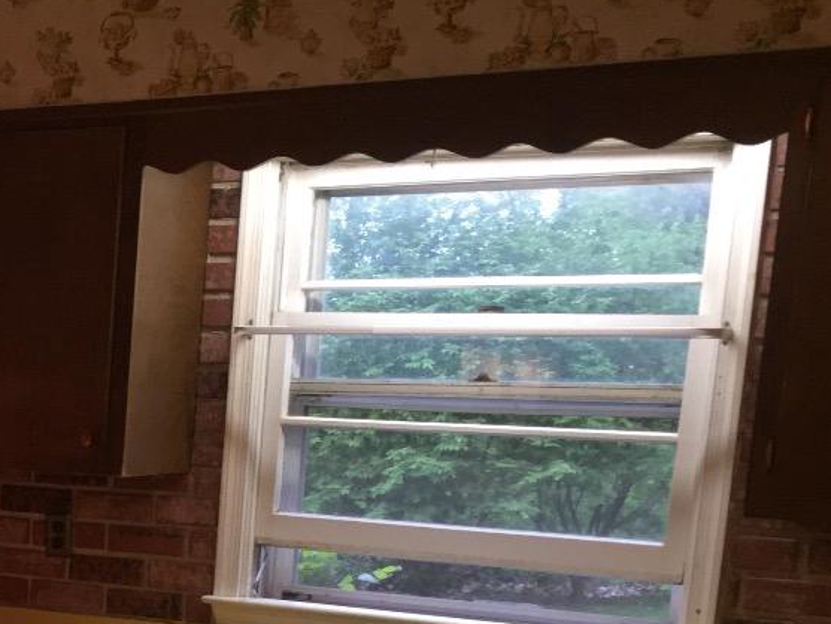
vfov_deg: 18.8
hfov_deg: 23.9
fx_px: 1801
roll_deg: -1.8
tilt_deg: -10.9
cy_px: 693
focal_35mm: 75
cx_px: -140
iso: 64
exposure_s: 1/30
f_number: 2.2
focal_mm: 4.15
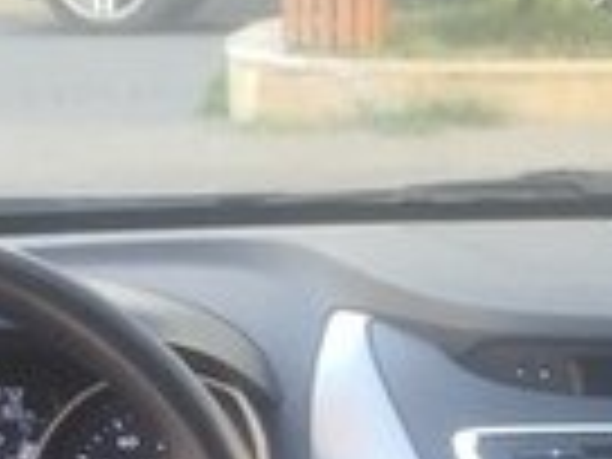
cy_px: 754
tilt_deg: -20.2
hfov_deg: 13.7
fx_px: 2493
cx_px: 706
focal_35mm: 141
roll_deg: -2.7
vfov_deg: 10.1
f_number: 2.2
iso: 32
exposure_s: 1/50
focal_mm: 4.15
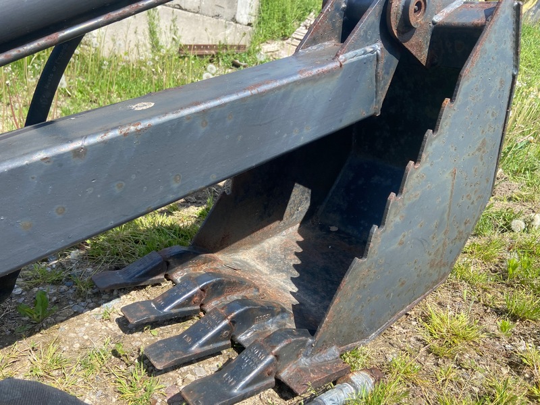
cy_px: 202
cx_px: 270
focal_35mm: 26
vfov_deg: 53.1
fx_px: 406
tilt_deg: -22.7
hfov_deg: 67.3
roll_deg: -6.8
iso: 32
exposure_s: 1/1316
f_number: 1.8
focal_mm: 4.25
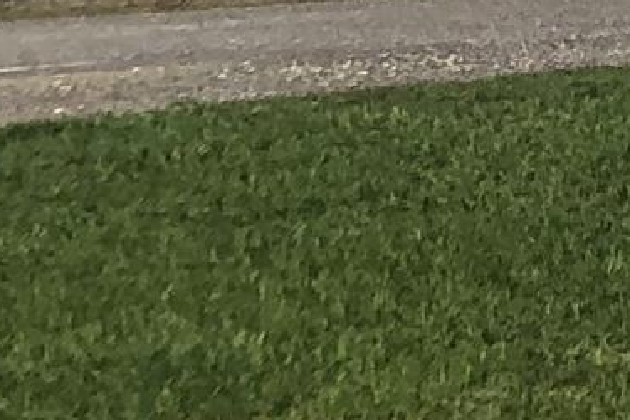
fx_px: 4077
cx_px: 2013
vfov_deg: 5.6
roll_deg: -1.4
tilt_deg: +10.2
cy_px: -749
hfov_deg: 7.5
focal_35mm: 233
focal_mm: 3.99
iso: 20
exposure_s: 1/2288
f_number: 1.8
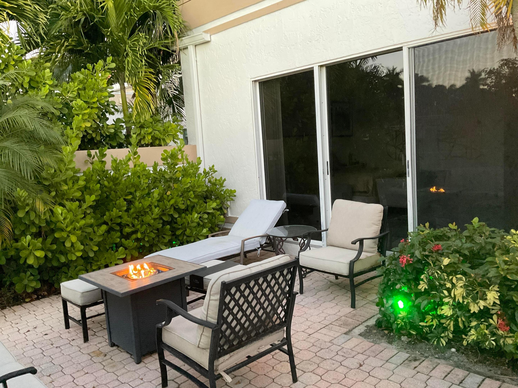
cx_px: 259
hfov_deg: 61.7
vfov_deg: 48.2
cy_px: 194
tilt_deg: -6.0
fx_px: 434
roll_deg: +3.8
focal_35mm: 29
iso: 250
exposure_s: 1/60
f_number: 1.8
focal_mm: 3
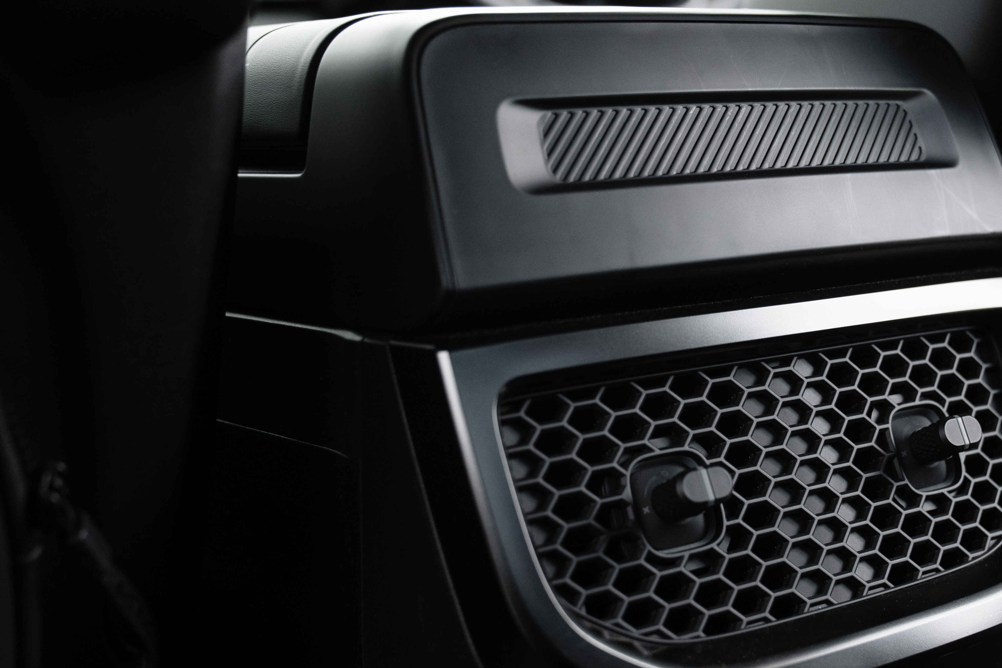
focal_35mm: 62
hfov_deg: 31.9
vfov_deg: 21.9
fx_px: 1726
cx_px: 733
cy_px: 399
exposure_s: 1/400
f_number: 3.5
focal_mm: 36
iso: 800
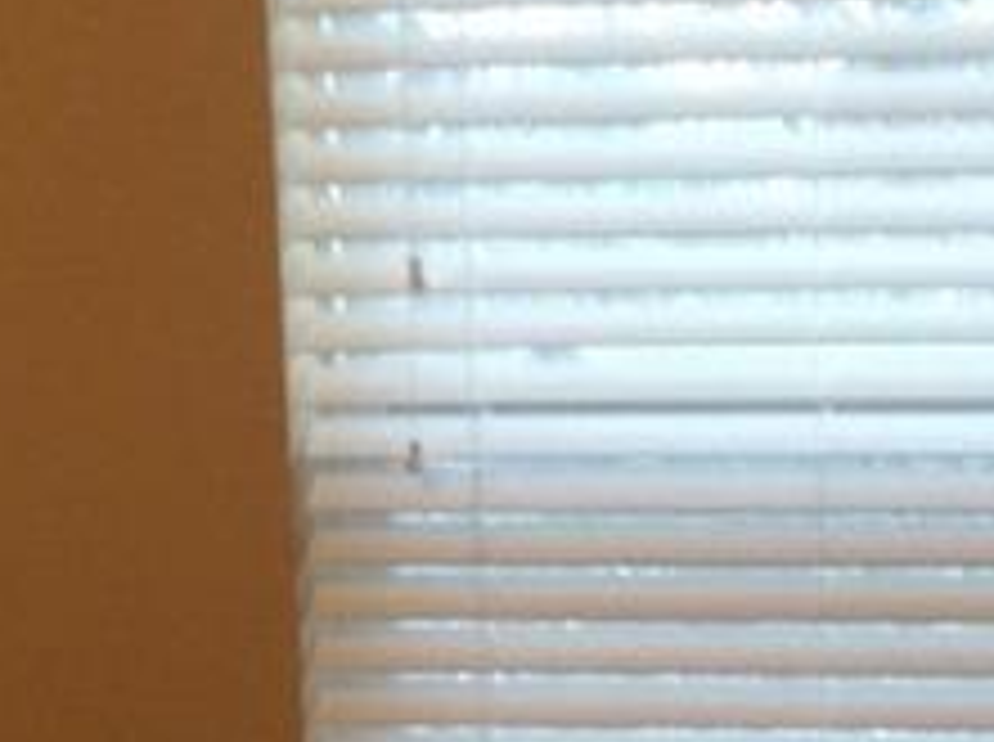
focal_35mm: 148
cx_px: 747
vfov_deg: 9.8
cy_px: 998
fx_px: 4243
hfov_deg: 13.3
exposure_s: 1/24
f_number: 2.4
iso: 80
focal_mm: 3.3
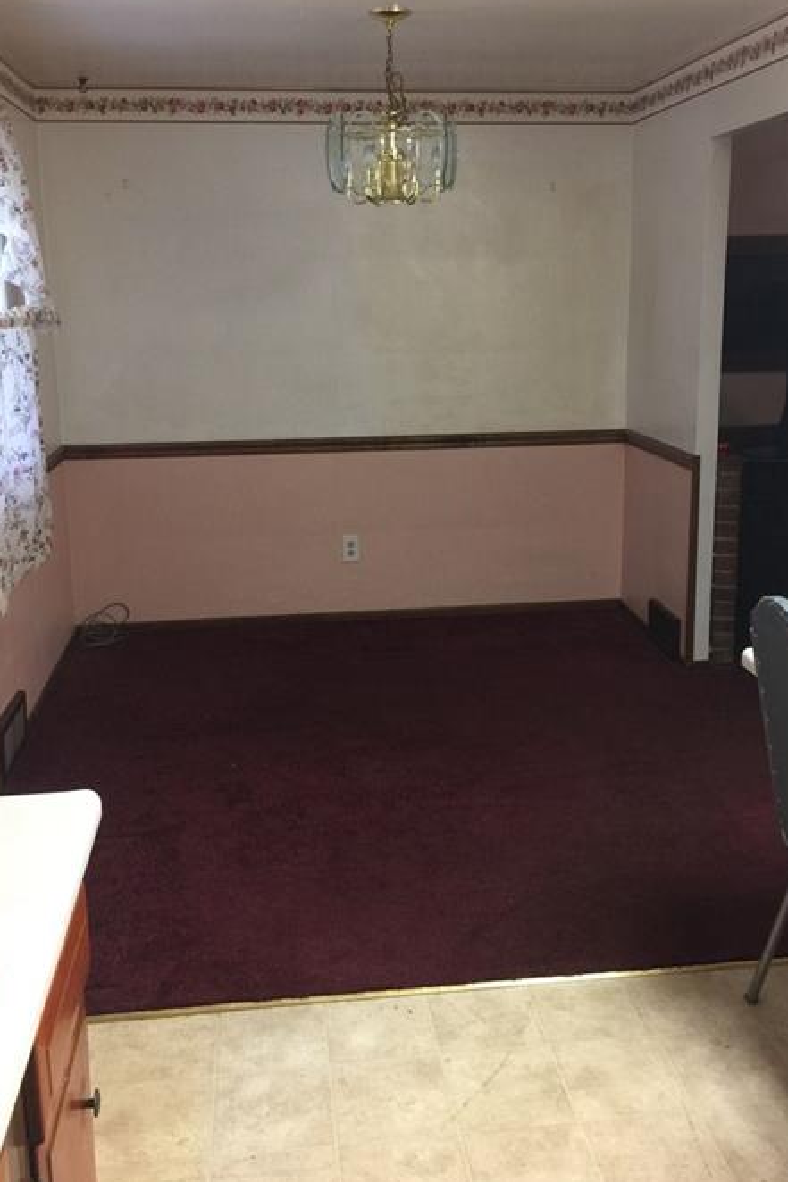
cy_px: 550
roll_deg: -0.2
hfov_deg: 37.8
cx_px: 415
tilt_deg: -13.6
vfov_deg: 54.4
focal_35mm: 35
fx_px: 1150
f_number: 2.2
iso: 50
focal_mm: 4.15
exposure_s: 1/15
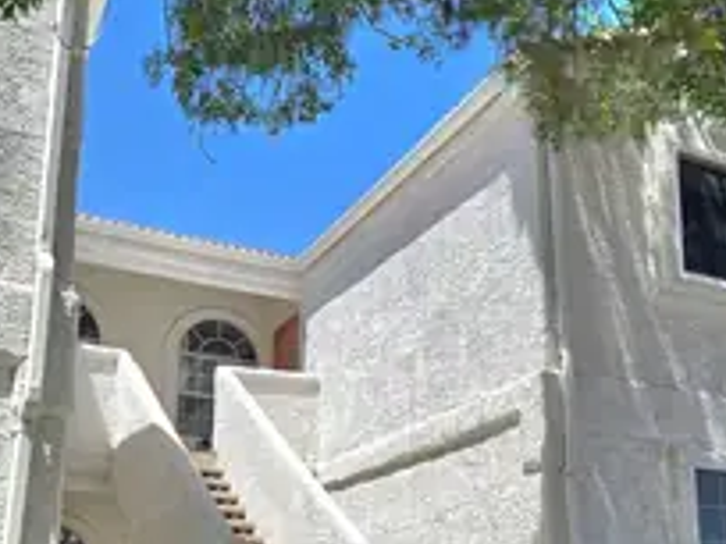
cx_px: 431
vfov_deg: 31.2
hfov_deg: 41.9
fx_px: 944
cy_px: 455
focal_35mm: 45
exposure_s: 1/3333
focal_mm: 5.4
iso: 40
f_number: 1.8
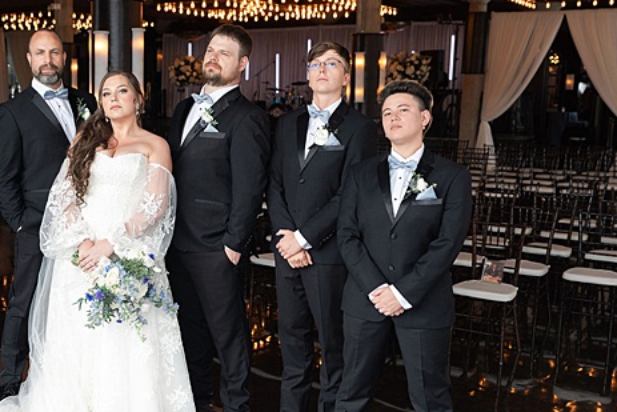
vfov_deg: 29.3
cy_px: 212
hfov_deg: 41.3
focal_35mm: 46
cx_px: 143
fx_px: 789
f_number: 2.8
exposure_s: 1/250
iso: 250
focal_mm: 28
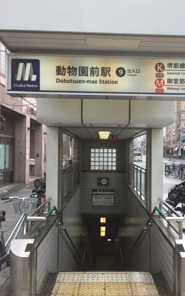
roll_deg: +1.6
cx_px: 108
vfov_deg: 61.2
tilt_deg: -0.5
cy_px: 147
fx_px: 250
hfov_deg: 40.5
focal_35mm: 31
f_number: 2.2
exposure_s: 1/446
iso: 32
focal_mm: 4.15
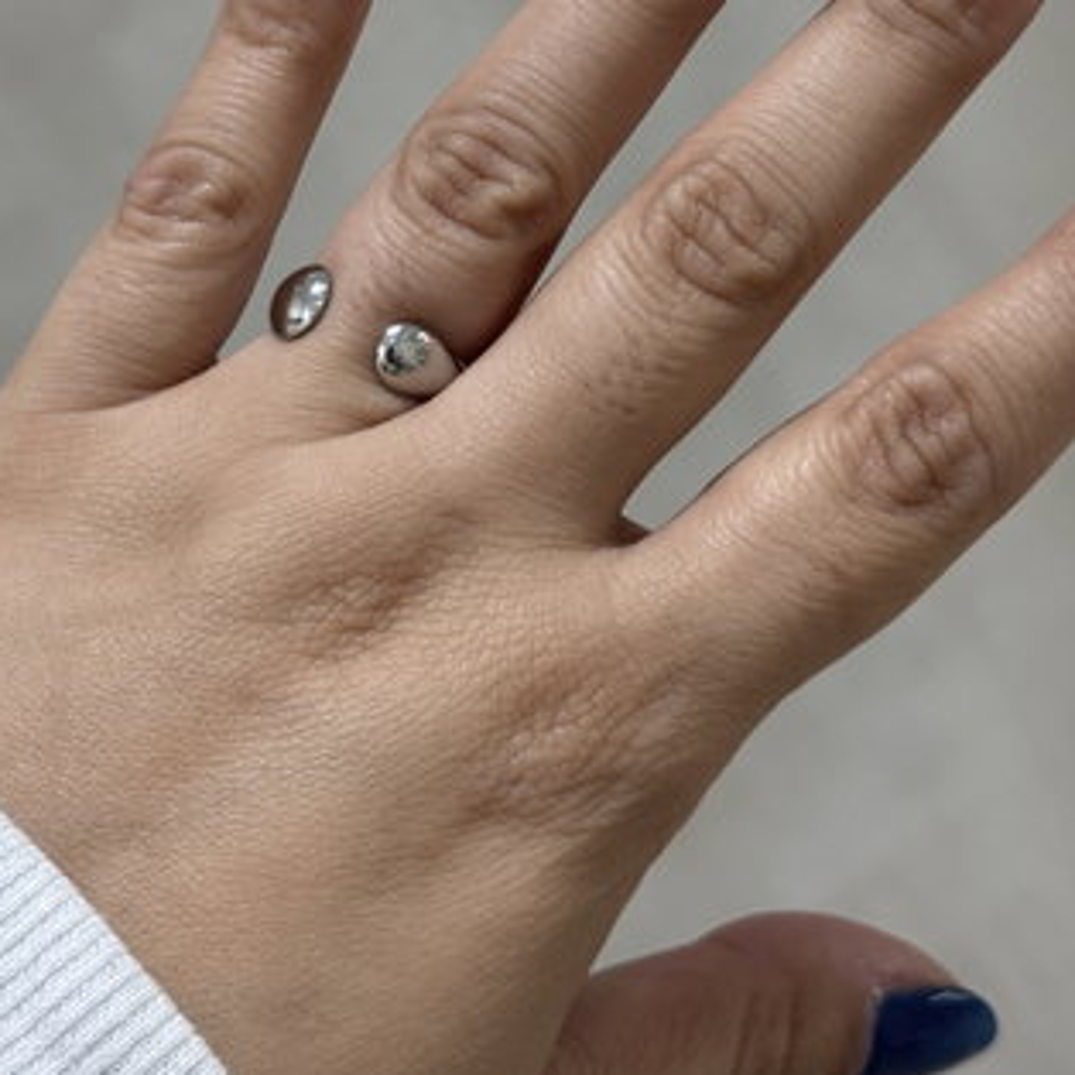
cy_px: 310
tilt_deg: -9.2
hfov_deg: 23.9
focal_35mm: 72
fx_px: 2530
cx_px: 397
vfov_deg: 23.8
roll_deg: +7.1
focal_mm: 6.76
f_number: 1.78
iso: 100
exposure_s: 1/50
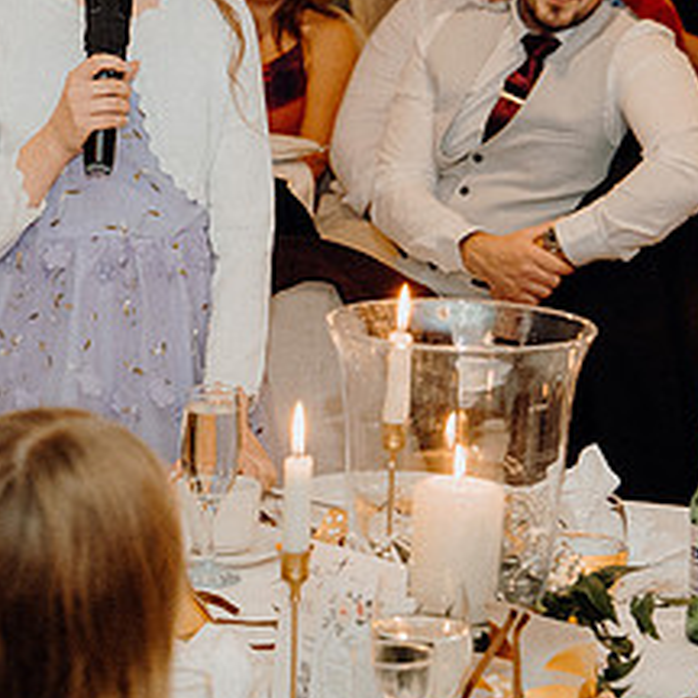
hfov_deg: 11.3
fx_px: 3490
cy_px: 128
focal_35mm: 153
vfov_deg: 11.4
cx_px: 71
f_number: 3.5
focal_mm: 45
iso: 2500
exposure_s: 1/160
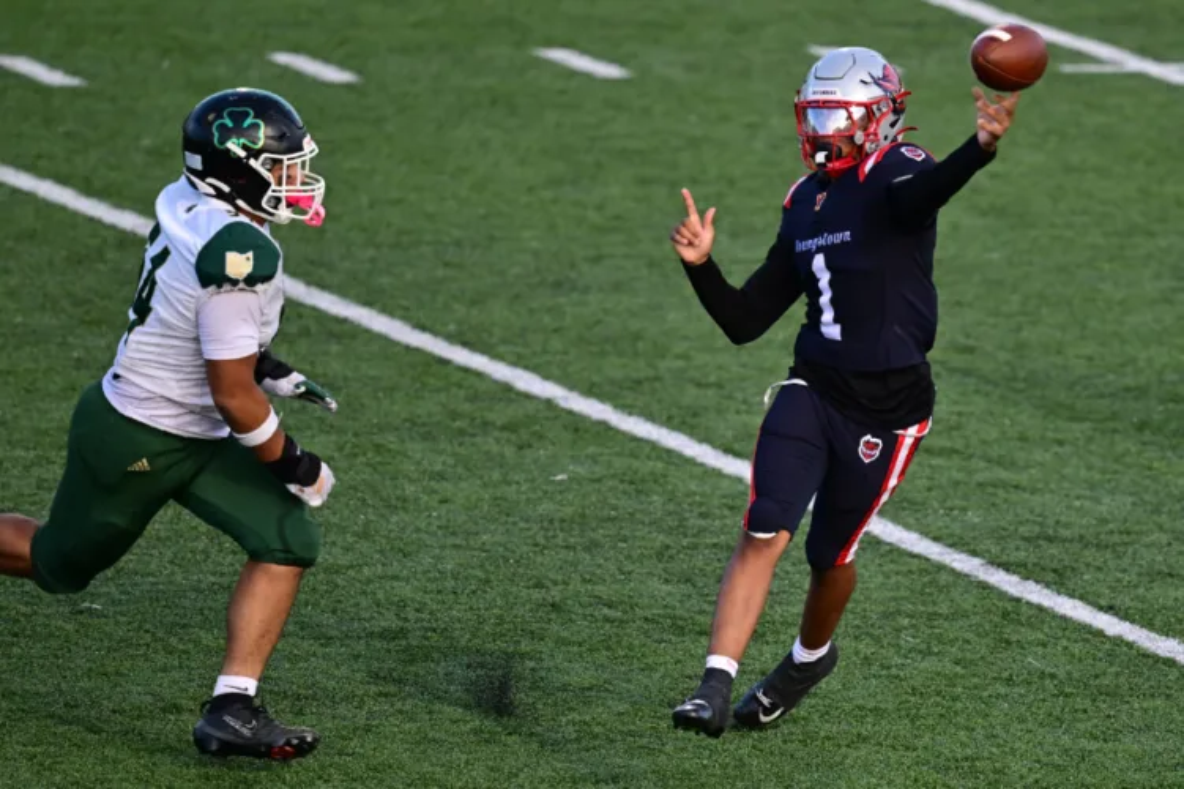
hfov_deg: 5.2
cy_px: 394
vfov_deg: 3.4
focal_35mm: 400
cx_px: 592
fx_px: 13149
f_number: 3.2
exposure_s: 1/1600
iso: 1000
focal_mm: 400
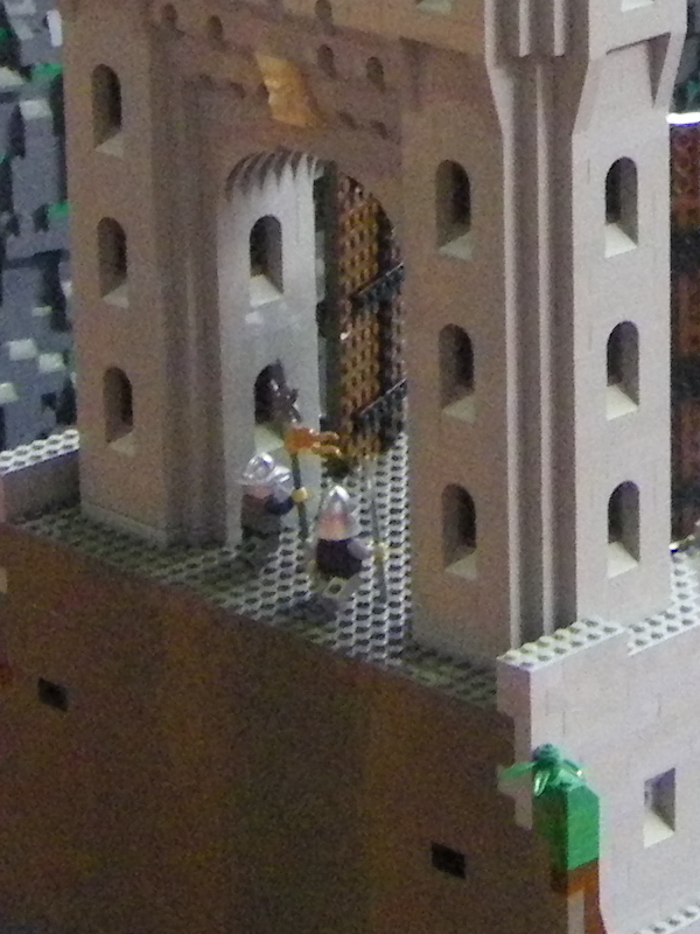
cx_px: 789
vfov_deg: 12.3
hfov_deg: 9.5
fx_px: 4179
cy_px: -304
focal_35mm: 155
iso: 640
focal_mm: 6.3
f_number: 3.5
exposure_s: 1/50
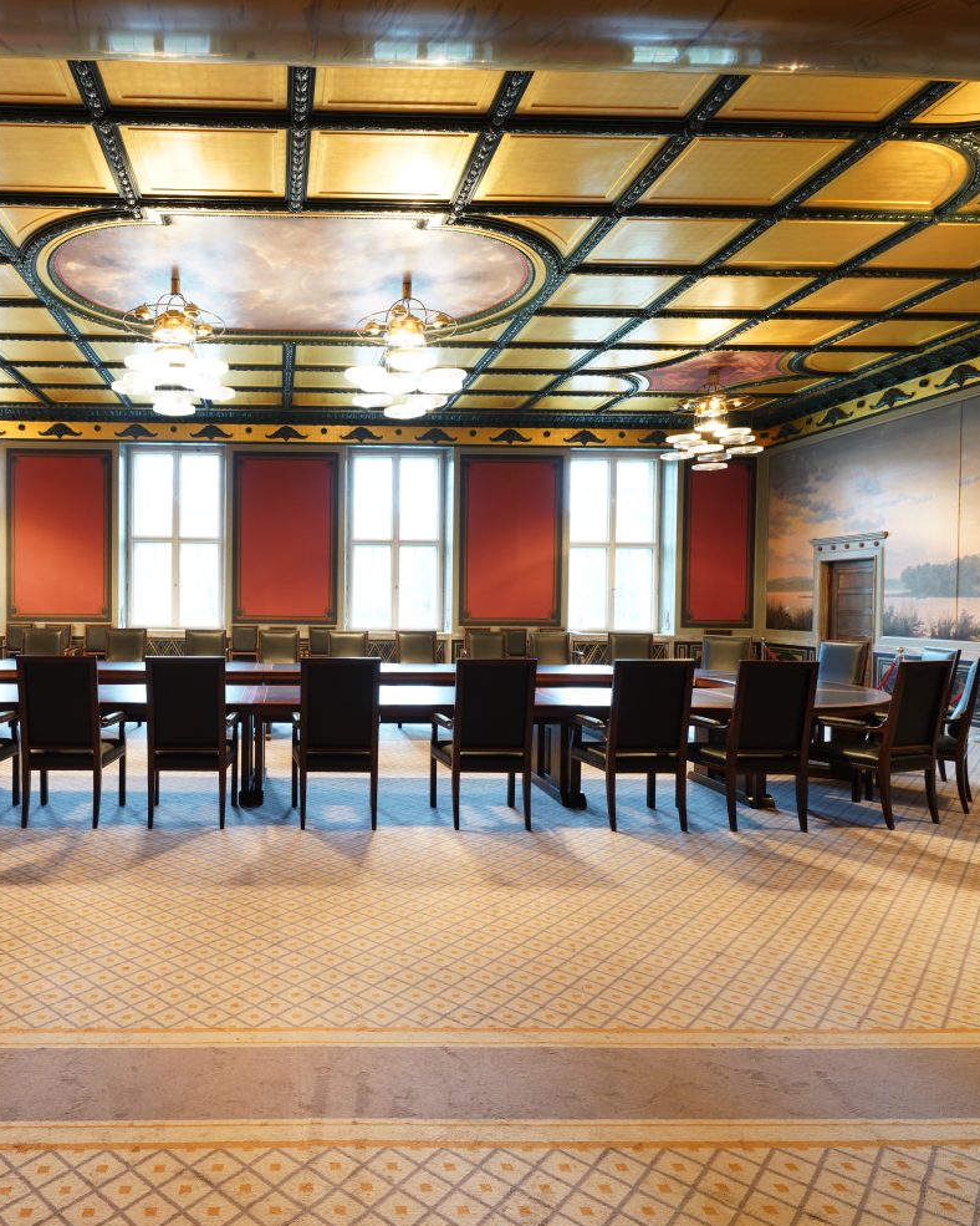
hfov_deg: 65.4
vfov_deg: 80.4
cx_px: 290
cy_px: 612
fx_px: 725
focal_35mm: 20
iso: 640
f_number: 7.1
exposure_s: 1/1.25
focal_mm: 14
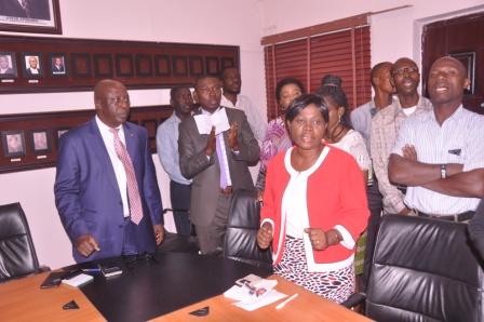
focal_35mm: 30
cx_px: 242
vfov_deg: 43.5
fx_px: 403
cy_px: 161
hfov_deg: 62.0
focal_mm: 20
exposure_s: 1/100
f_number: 5.6
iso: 200
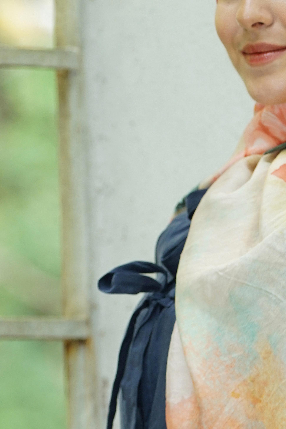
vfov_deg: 5.2
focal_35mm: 396
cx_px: 291
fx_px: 4718
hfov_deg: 3.5
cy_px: 313
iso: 400
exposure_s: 1/100
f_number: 3.5
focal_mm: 145
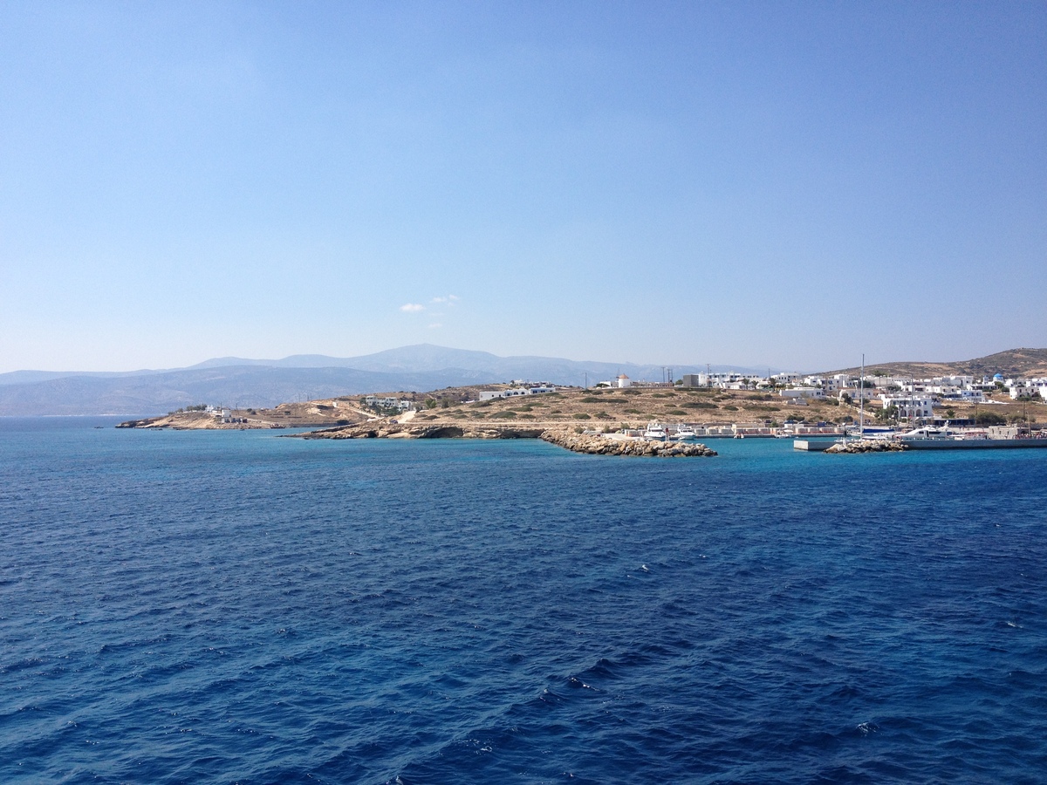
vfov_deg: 40.7
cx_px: 524
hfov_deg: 52.6
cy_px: 392
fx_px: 1059
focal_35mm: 35
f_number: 2.4
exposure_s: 1/2208
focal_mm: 4.28
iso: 50
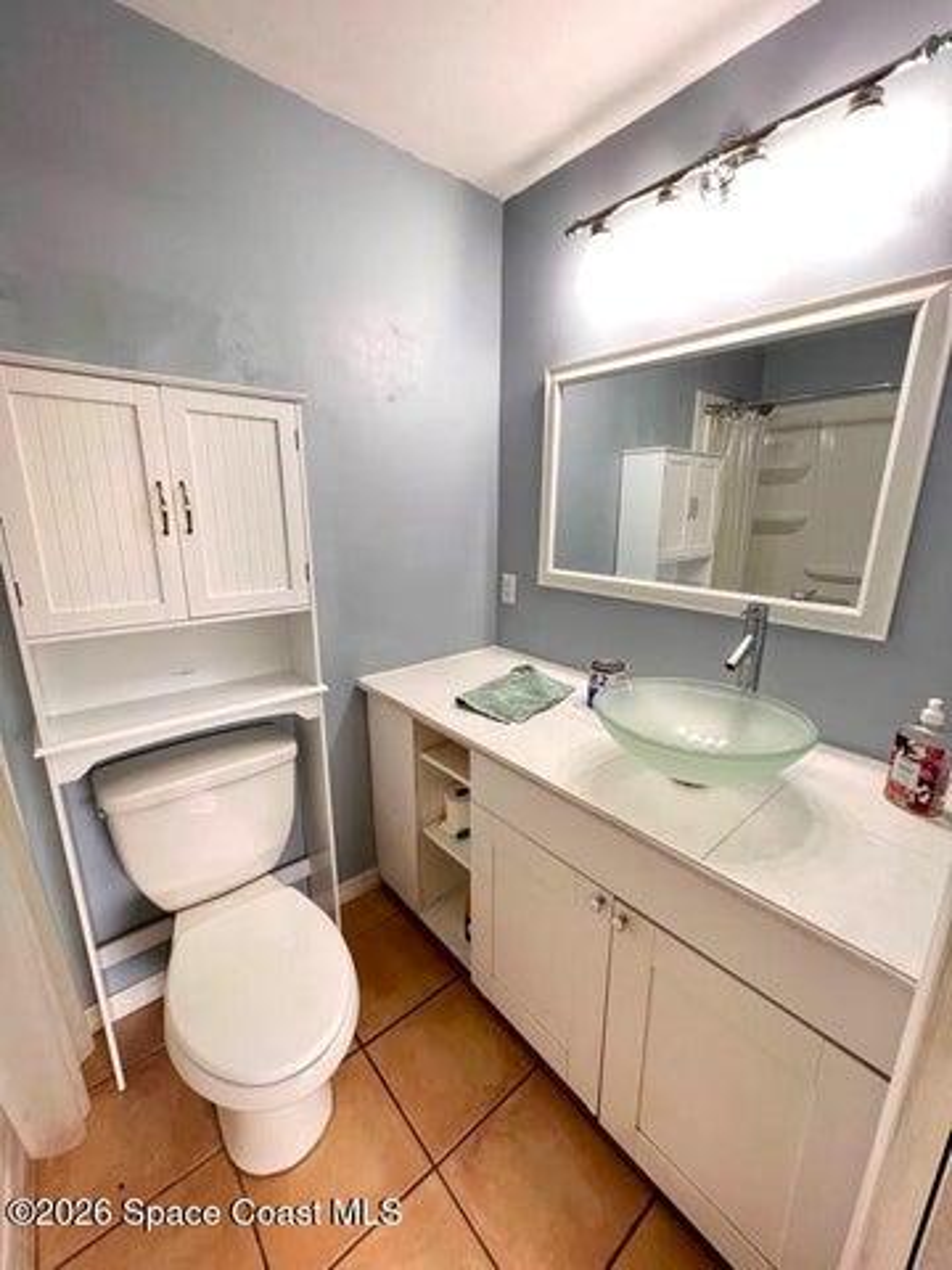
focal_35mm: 14
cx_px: 476
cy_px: 635
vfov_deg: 102.1
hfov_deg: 85.7
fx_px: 513
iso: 200
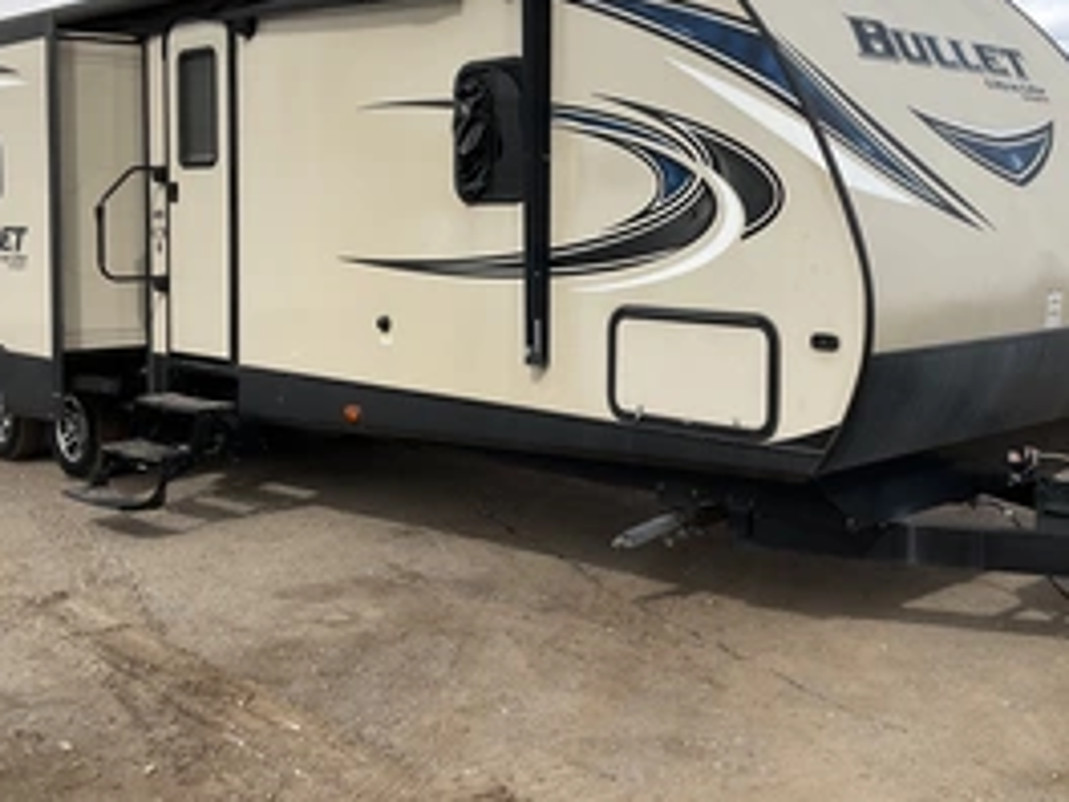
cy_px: 284
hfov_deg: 42.9
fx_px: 1359
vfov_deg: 32.7
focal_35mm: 44
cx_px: 551
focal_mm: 3
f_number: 1.8
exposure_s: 1/2058
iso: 25
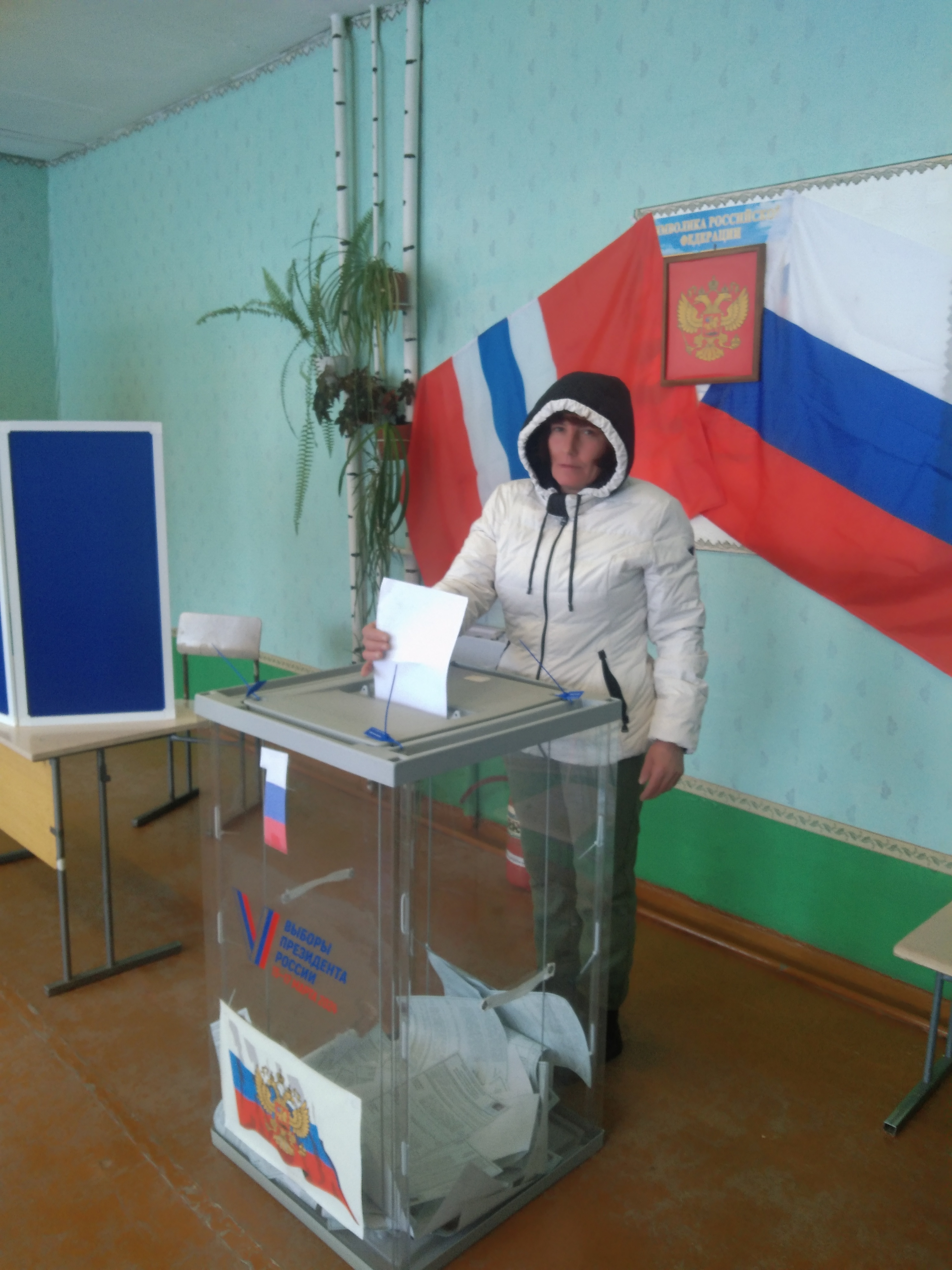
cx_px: 476
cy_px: 635
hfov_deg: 46.8
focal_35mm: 30
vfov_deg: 60.0
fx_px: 1100
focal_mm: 3.65
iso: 165
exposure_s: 1/33
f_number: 2.2
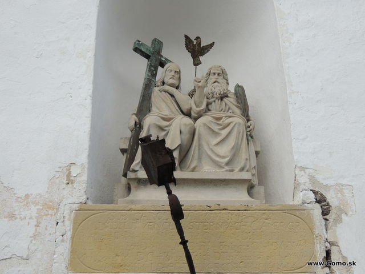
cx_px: 182
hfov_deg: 27.8
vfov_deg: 21.0
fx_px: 738
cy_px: 137
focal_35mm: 70
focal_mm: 12.4
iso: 100
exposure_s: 1/250
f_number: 3.9
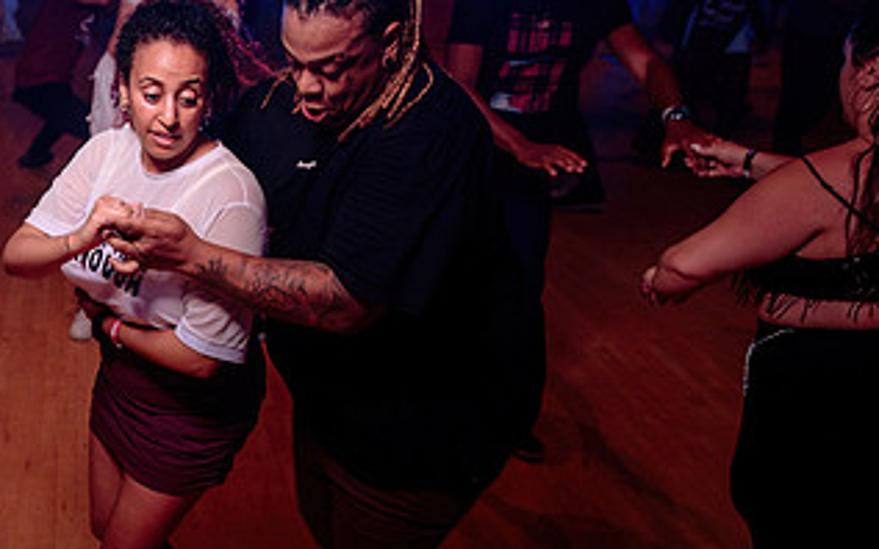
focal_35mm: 46
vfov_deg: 28.0
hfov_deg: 41.4
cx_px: 164
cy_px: 293
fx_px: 1102
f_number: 2.8
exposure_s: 1/60
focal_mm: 24
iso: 800
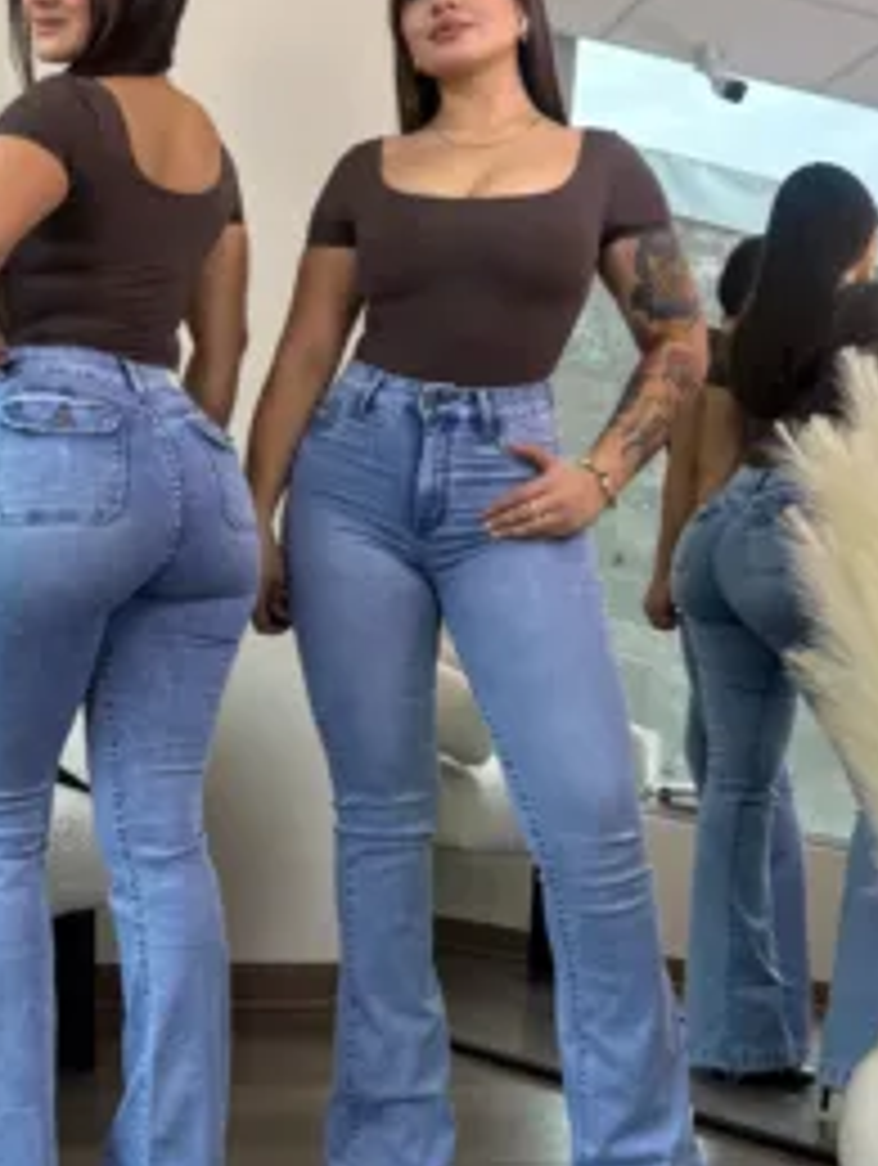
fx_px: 1248
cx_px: 302
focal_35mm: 37
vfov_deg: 50.1
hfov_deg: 38.4
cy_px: 581
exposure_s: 1/237
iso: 100
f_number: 1.78
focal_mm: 6.76
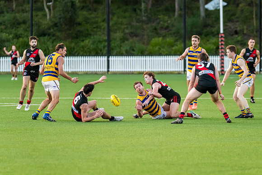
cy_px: 92
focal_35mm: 271
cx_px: 144
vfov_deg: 5.1
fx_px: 1976
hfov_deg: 7.6
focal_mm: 240
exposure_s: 1/1250
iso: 3200
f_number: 4
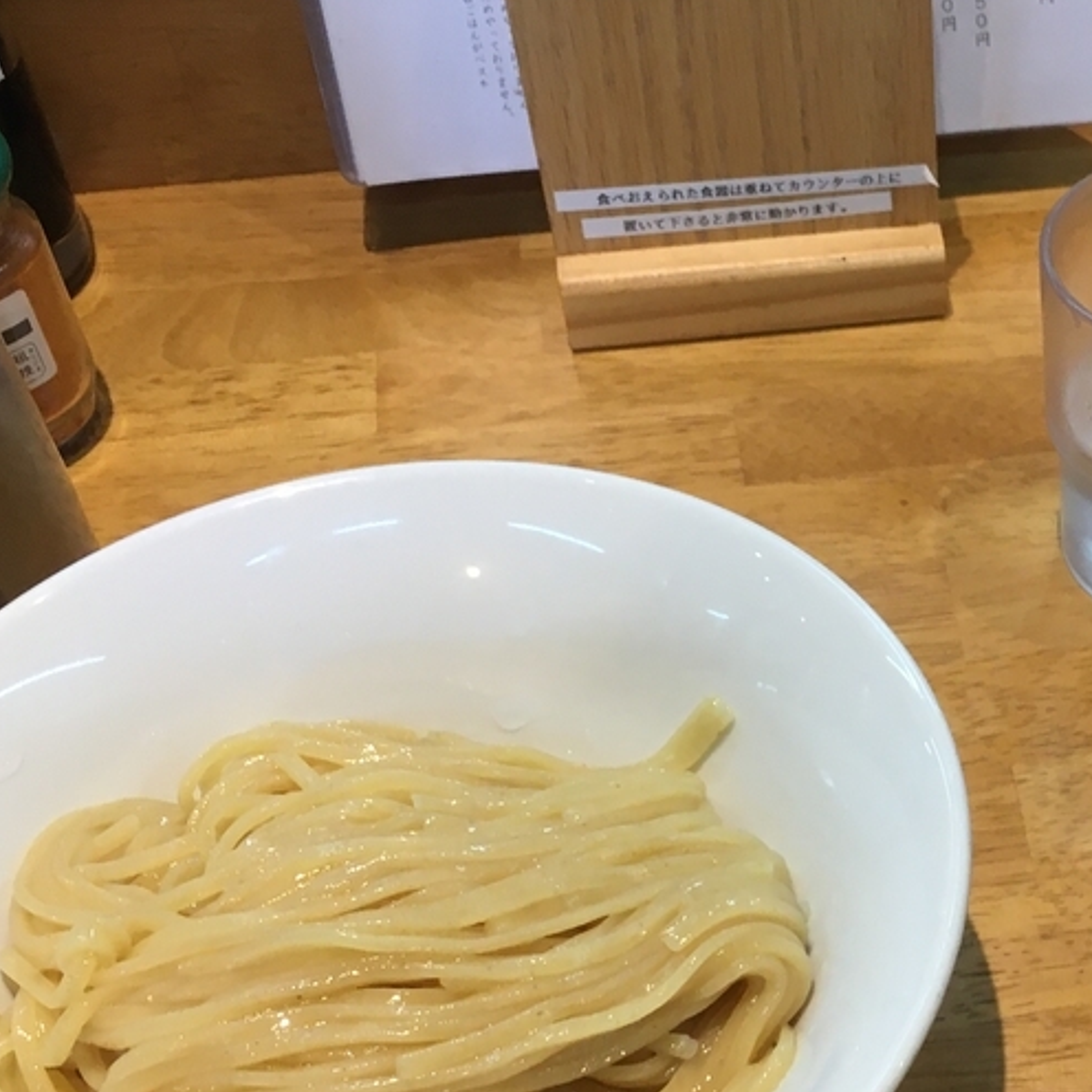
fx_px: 2213
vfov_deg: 27.6
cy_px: 724
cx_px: 1105
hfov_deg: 26.2
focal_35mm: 62
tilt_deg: -48.4
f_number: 2.2
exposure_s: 1/30
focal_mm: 4.15
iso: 50
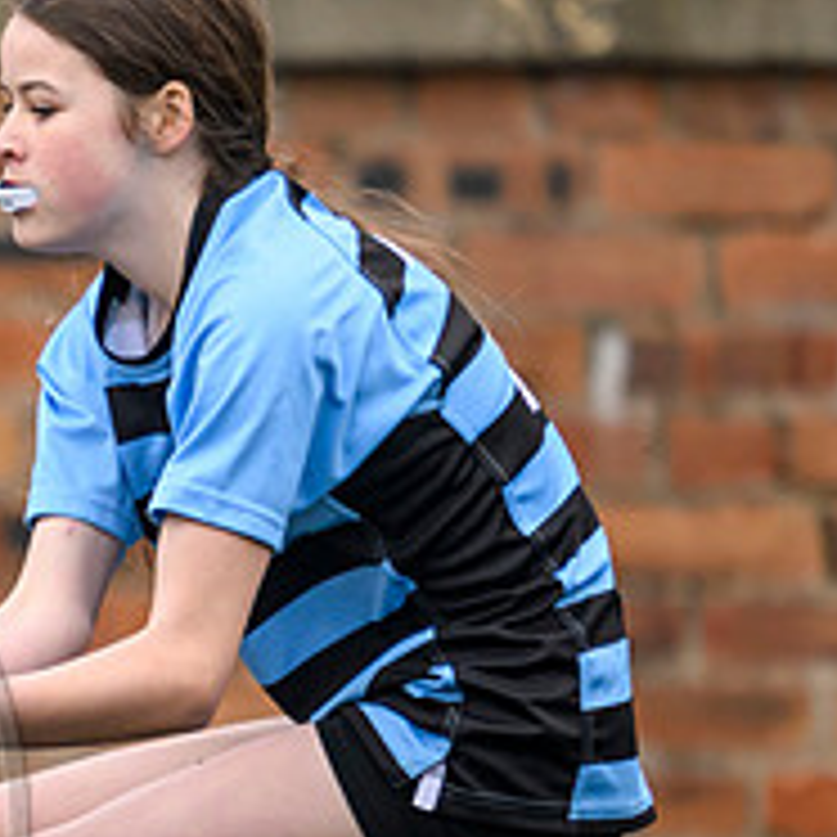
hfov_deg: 0.8
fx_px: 56518
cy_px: 600
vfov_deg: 0.8
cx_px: -503
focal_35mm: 2066
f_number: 4
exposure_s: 1/2000
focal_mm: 560
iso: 800
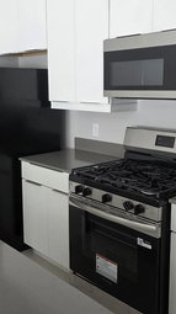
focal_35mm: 42
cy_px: 139
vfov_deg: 48.3
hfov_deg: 28.3
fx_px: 349
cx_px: 87
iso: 100
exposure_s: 1/180
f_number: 1.7
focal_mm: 6.3
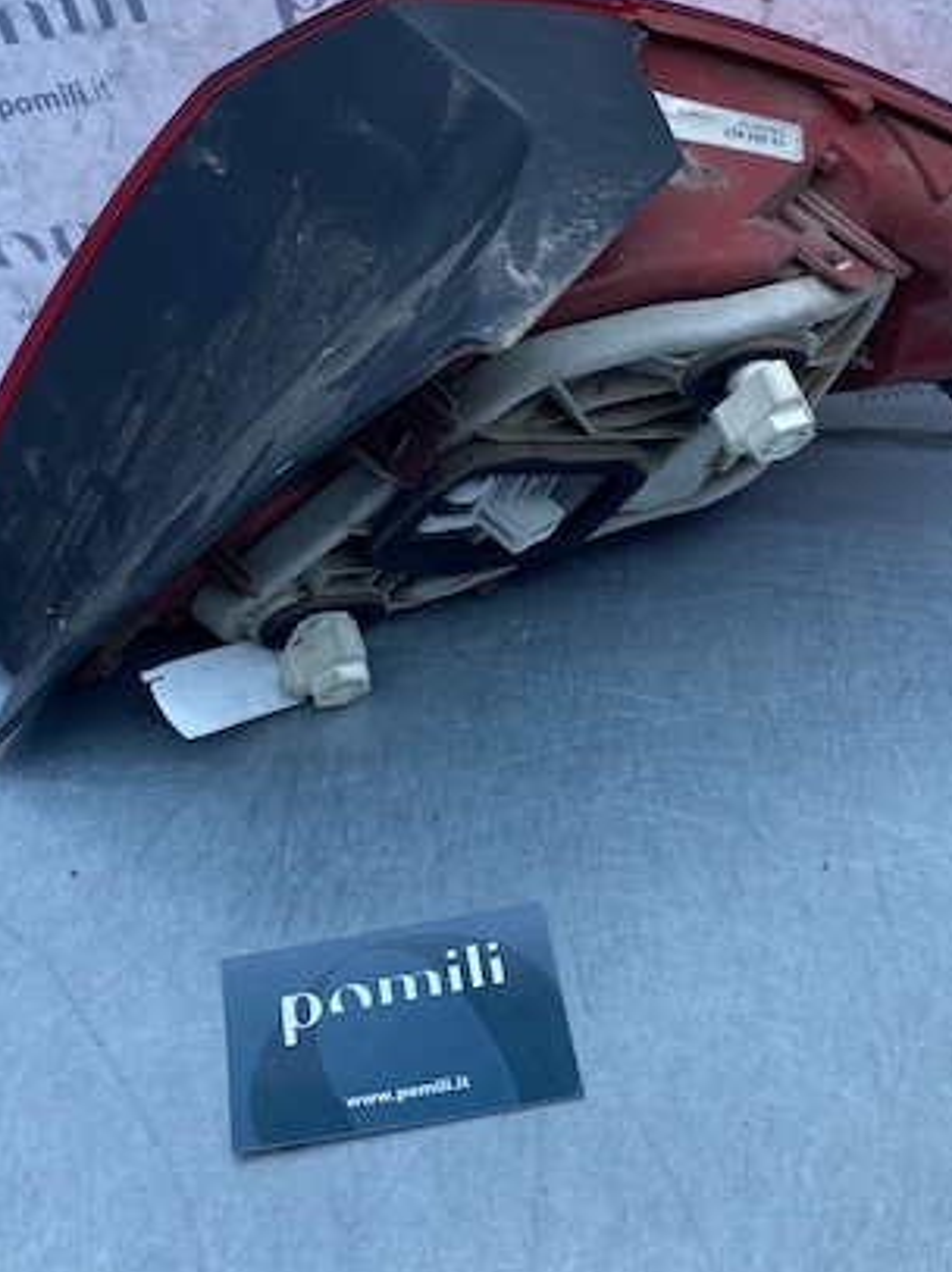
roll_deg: +1.1
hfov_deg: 35.1
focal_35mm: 41
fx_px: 1505
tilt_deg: -43.7
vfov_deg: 45.8
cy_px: 595
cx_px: 523
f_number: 1.8
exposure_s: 1/733
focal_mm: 4.25
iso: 32
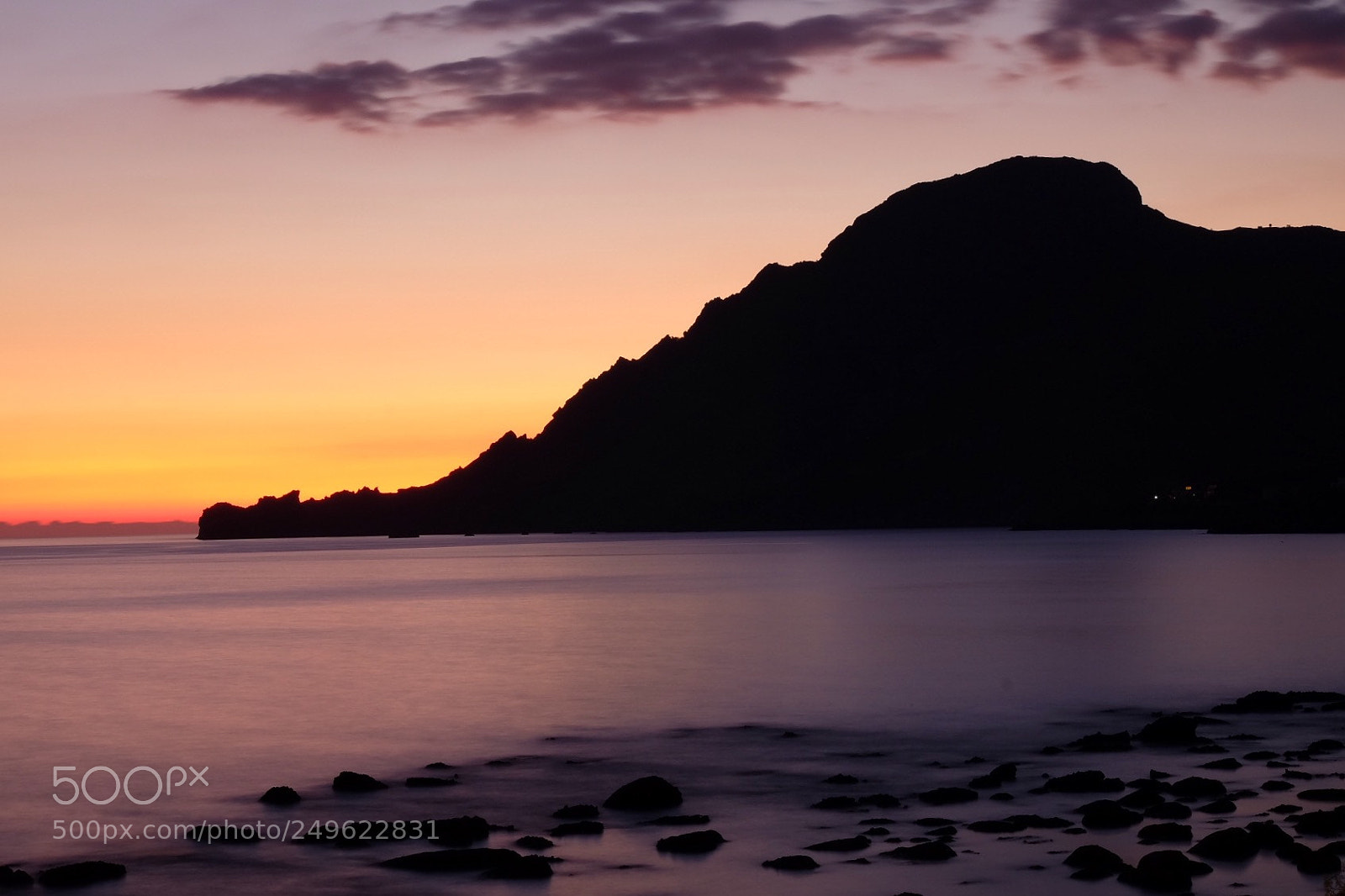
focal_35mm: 83
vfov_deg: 16.4
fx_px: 3100
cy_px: 448
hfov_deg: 24.5
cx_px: 672
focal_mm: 55
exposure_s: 30
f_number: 20
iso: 200
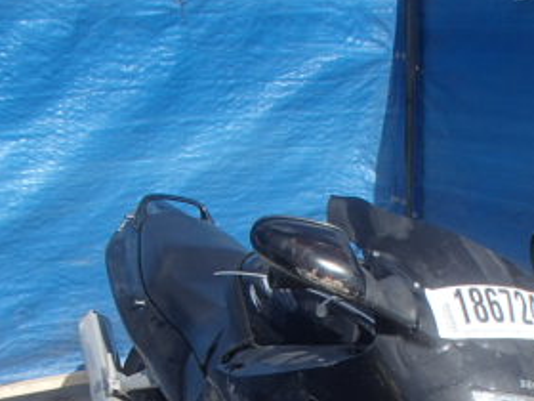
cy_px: 447
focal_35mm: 64
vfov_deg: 21.7
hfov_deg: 30.1
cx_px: 334
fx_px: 987
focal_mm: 5
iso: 100
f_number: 11
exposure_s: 1/125
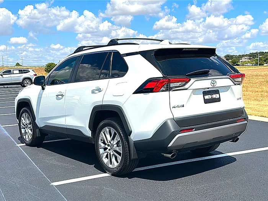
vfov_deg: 37.7
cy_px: 100
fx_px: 294
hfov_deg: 49.0
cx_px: 134
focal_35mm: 38
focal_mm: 6.86
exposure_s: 1/7692
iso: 80
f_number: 1.78
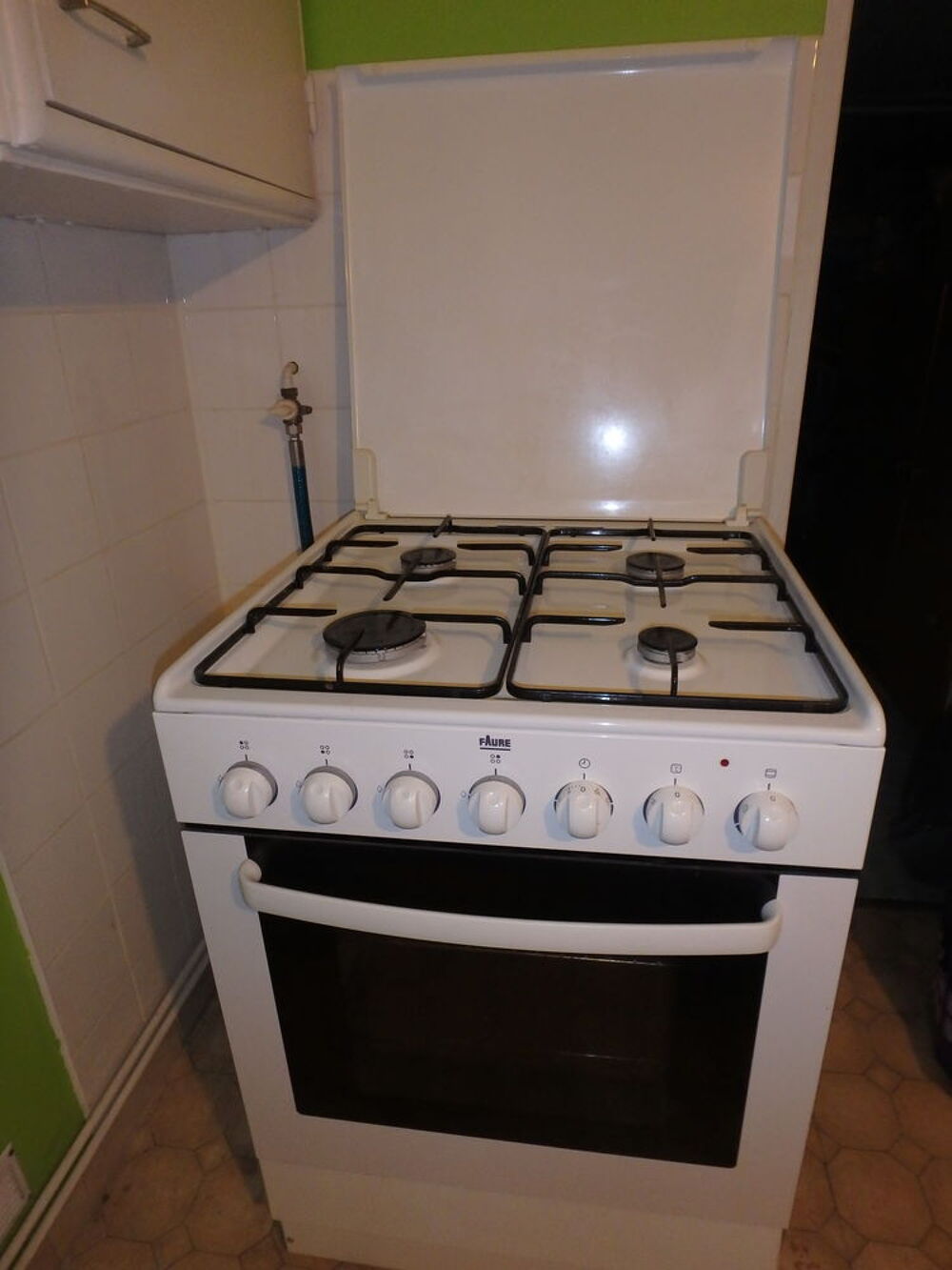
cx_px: 476
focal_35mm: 21
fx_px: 770
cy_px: 635
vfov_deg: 79.0
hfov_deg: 63.5
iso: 400
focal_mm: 3.7
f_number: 3.5
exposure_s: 1/30
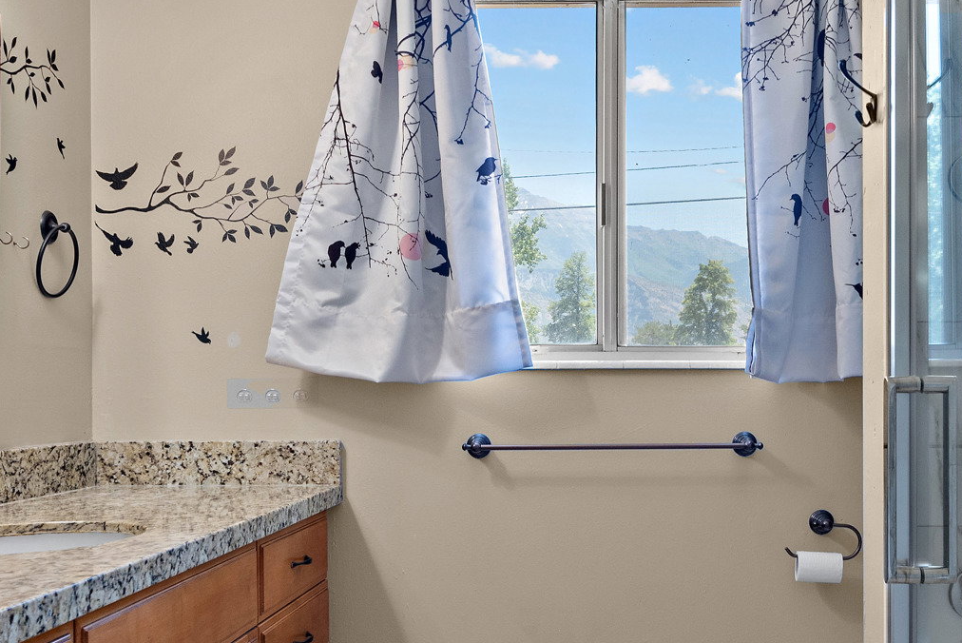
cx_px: 564
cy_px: 379
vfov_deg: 31.9
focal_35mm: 42
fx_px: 1123
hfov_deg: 46.2
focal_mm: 17
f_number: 8
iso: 500
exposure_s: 1/4
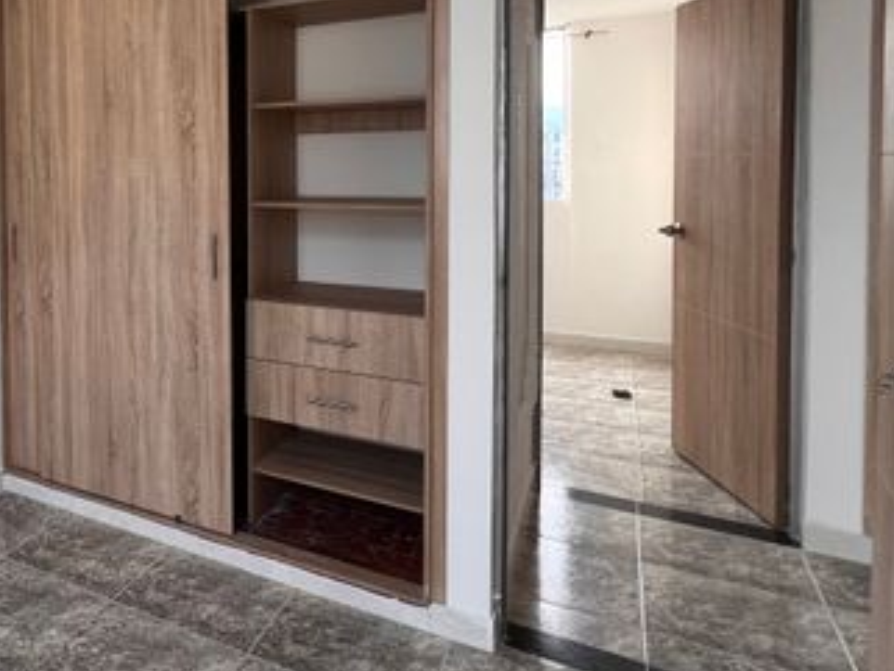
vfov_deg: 49.7
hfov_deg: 55.8
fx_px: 698
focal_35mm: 27
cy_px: 184
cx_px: 77
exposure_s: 1/99
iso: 80
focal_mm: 1.57
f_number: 1.8
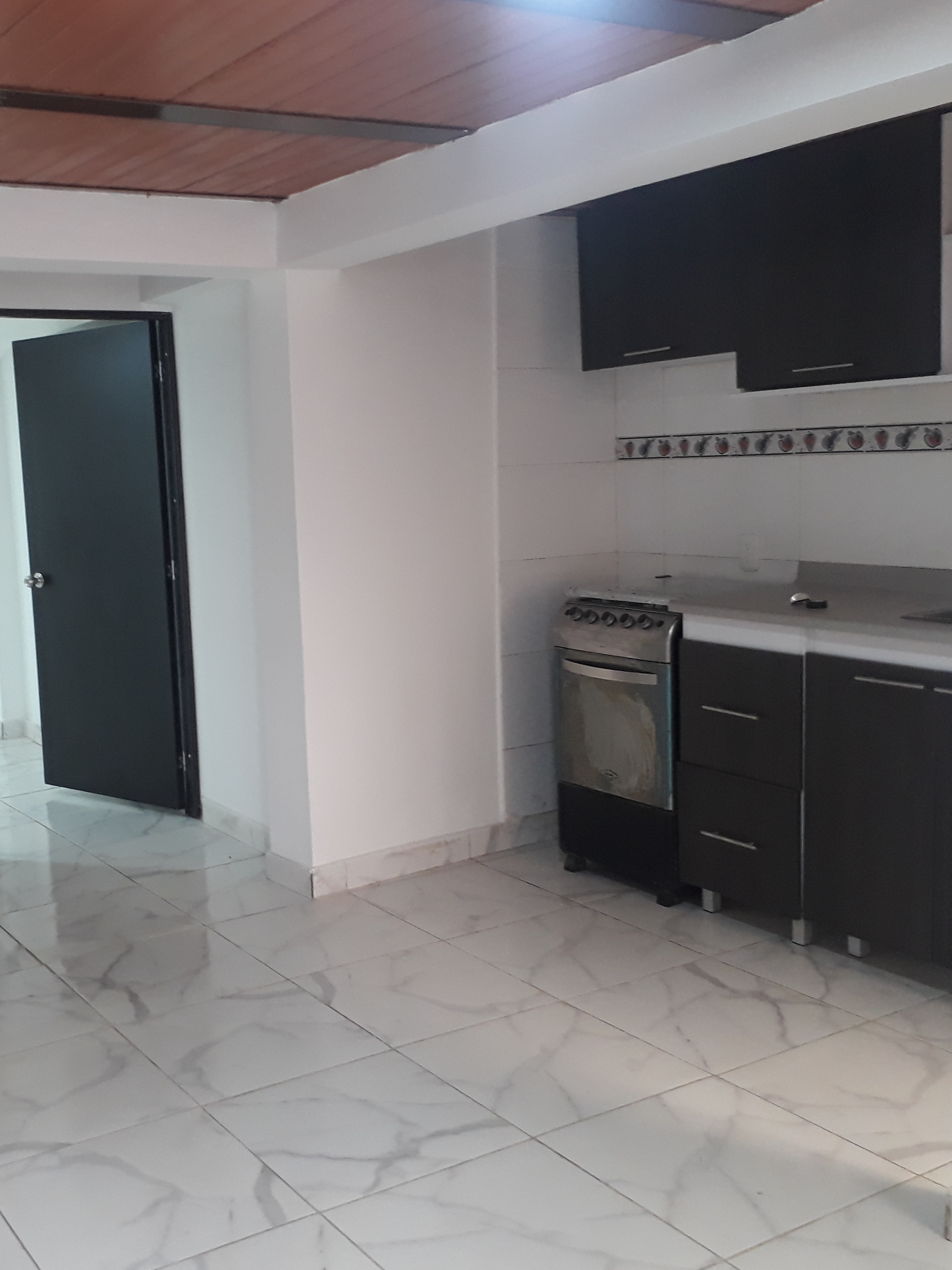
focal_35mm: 37
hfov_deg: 38.0
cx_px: 282
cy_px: 628
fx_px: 1357
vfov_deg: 50.1
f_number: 1.9
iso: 160
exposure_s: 1/30
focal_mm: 3.6
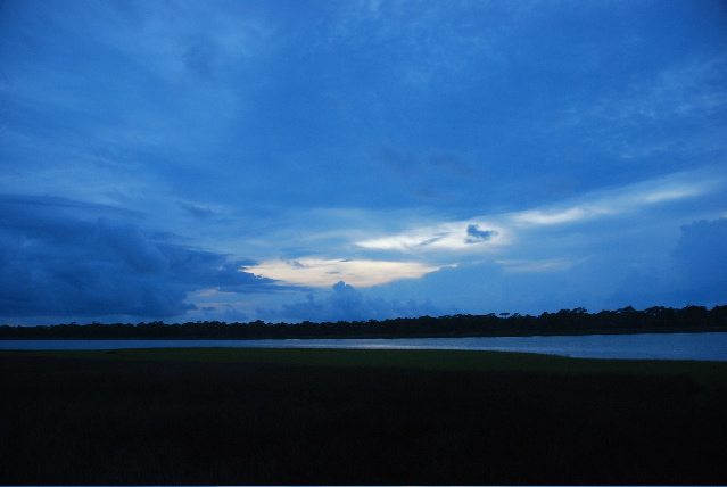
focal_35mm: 27
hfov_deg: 67.3
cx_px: 364
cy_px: 244
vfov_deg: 48.1
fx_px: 546
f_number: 3.5
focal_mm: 18
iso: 280
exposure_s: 1/30
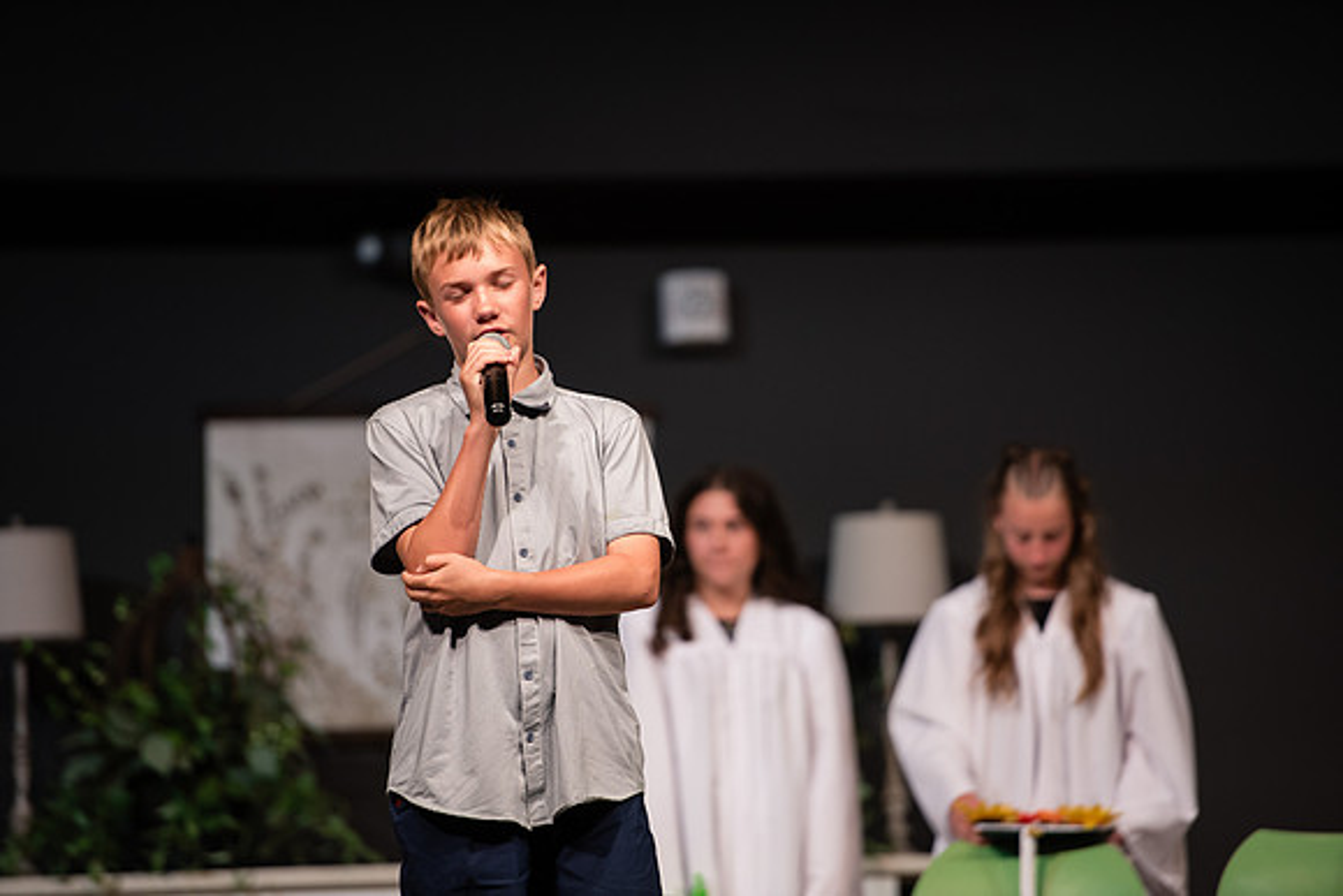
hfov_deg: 10.3
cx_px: 672
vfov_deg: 6.9
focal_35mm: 200
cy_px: 448
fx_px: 7463
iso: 800
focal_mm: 200
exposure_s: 1/250
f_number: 2.8
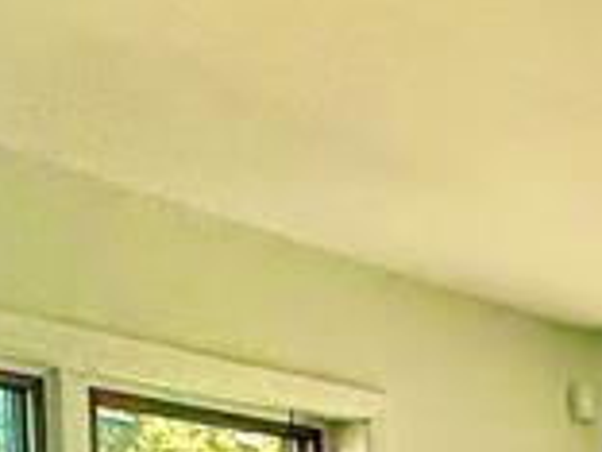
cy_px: 800
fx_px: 1600
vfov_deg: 14.3
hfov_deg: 18.5
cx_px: 942
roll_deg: +0.6
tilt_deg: -3.6
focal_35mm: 92
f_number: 2.2
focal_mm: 2.22
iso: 64
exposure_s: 1/455
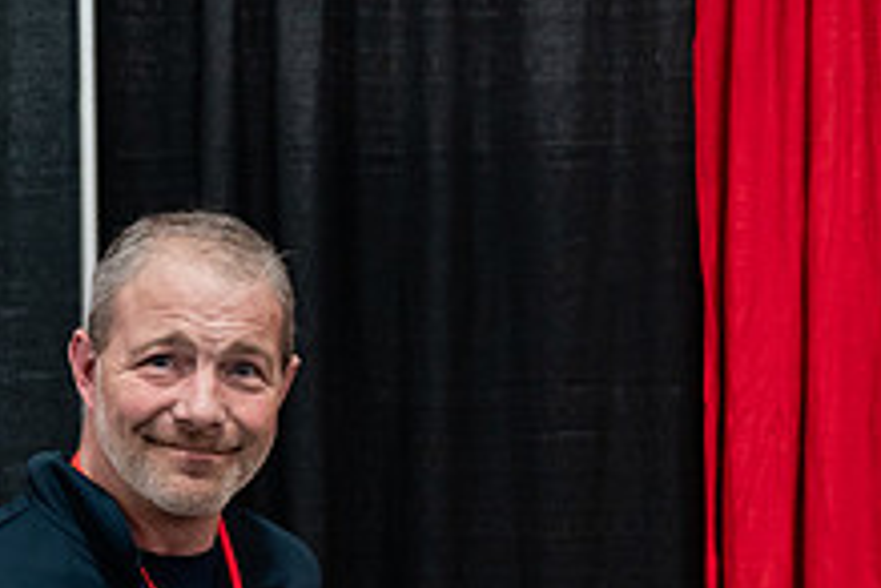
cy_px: 592
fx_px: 2398
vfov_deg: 13.8
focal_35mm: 98
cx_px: 421
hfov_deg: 20.8
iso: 2500
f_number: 3.2
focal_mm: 36
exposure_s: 1/200
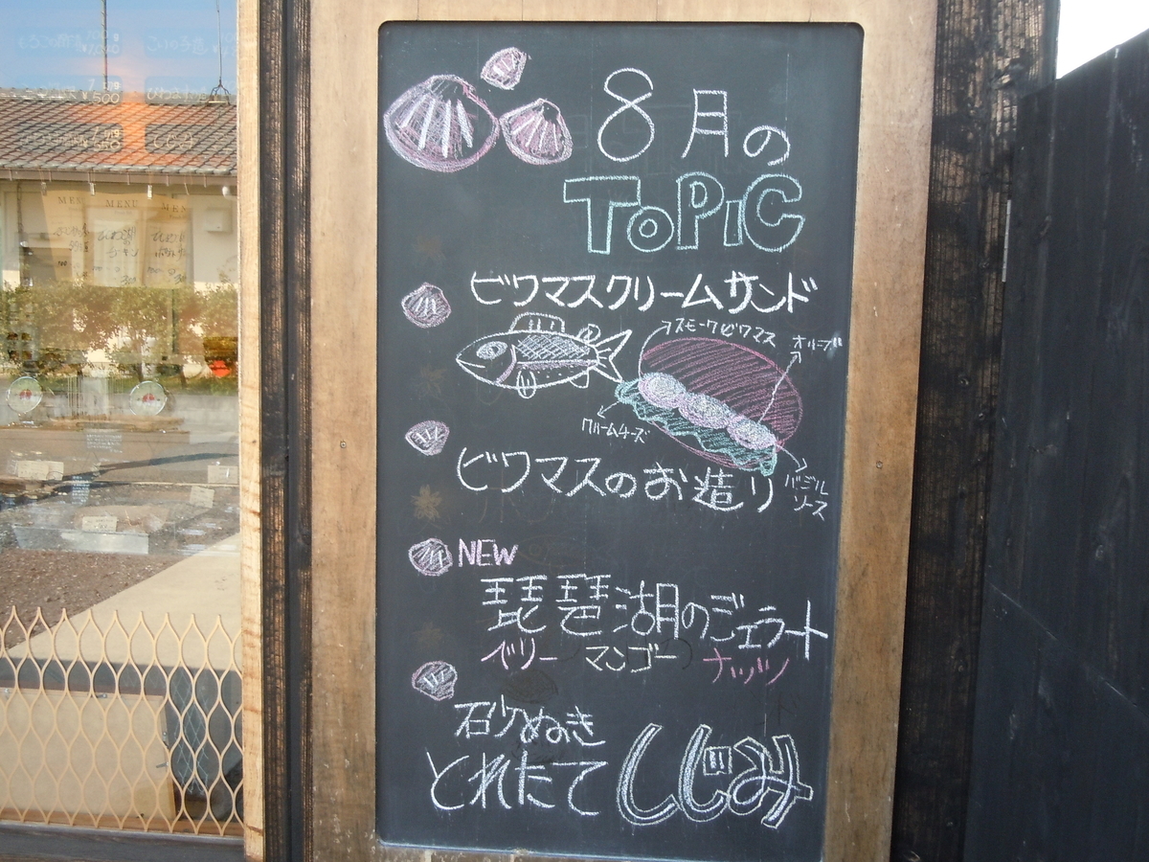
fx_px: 1095
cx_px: 574
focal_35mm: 33
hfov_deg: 55.4
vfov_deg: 42.9
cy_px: 431
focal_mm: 5.9
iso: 250
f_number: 4
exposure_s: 1/125
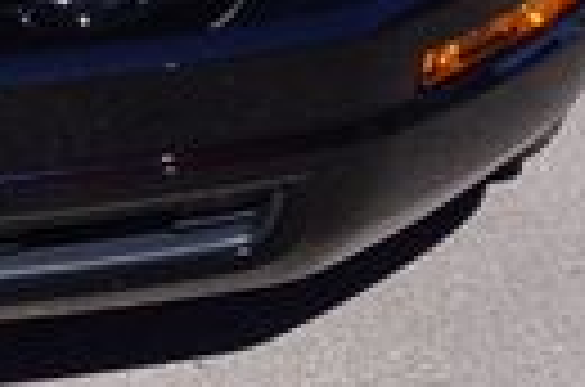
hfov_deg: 11.2
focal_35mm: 170
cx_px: -486
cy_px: -382
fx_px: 2763
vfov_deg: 7.7
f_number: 13
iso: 100
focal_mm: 23
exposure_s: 1/80
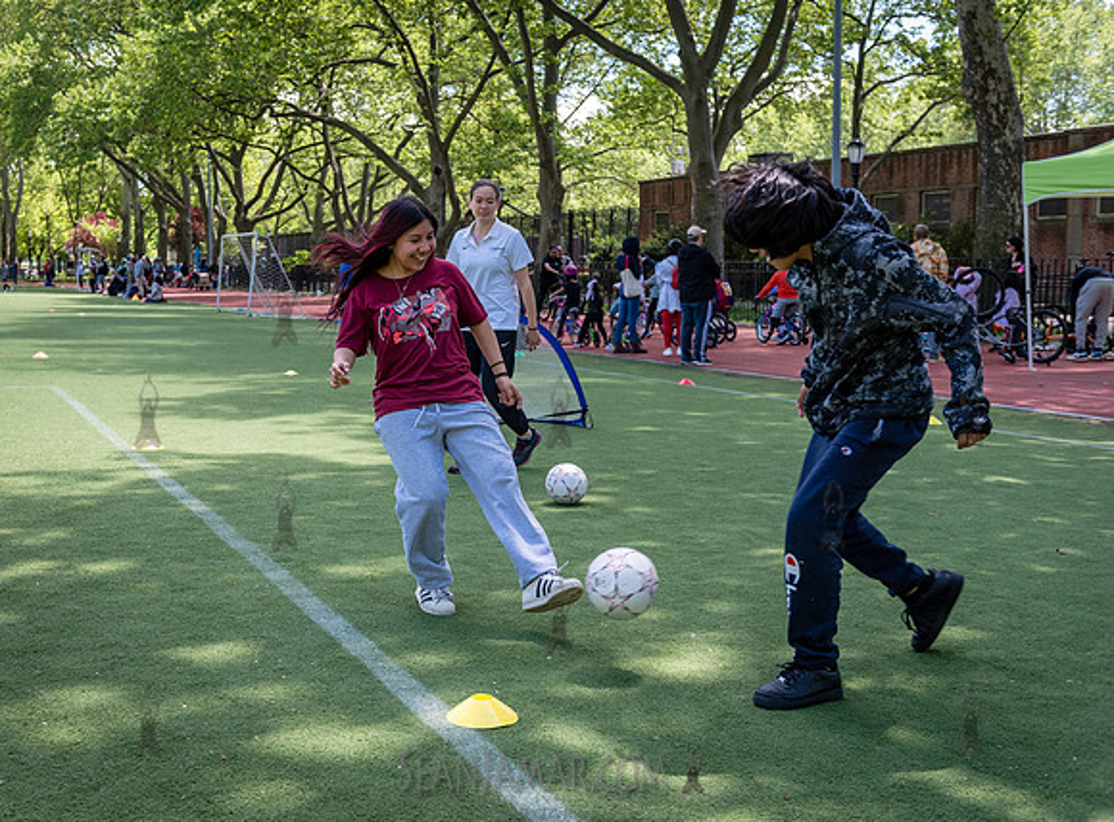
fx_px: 1357
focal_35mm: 42
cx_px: 419
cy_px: 368
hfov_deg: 44.3
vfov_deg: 33.7
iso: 200
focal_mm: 35
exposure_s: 1/400
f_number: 3.5
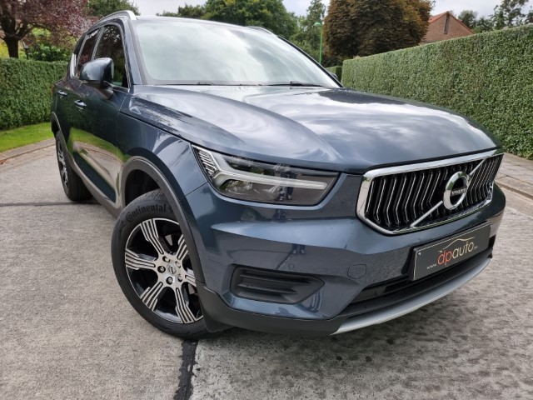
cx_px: 266
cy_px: 200
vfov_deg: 56.8
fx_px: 370
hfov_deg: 71.6
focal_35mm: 24
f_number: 1.8
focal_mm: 6.7
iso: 64
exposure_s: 1/100
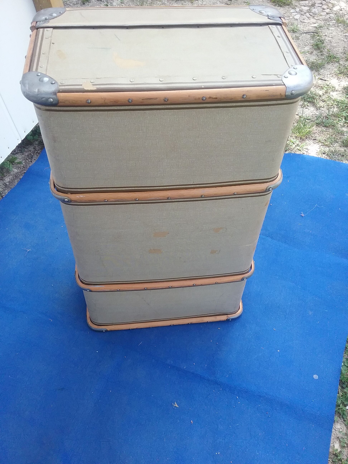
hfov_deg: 45.4
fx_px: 416
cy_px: 232
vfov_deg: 58.4
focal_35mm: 31
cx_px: 174
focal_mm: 3.3
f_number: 2.2
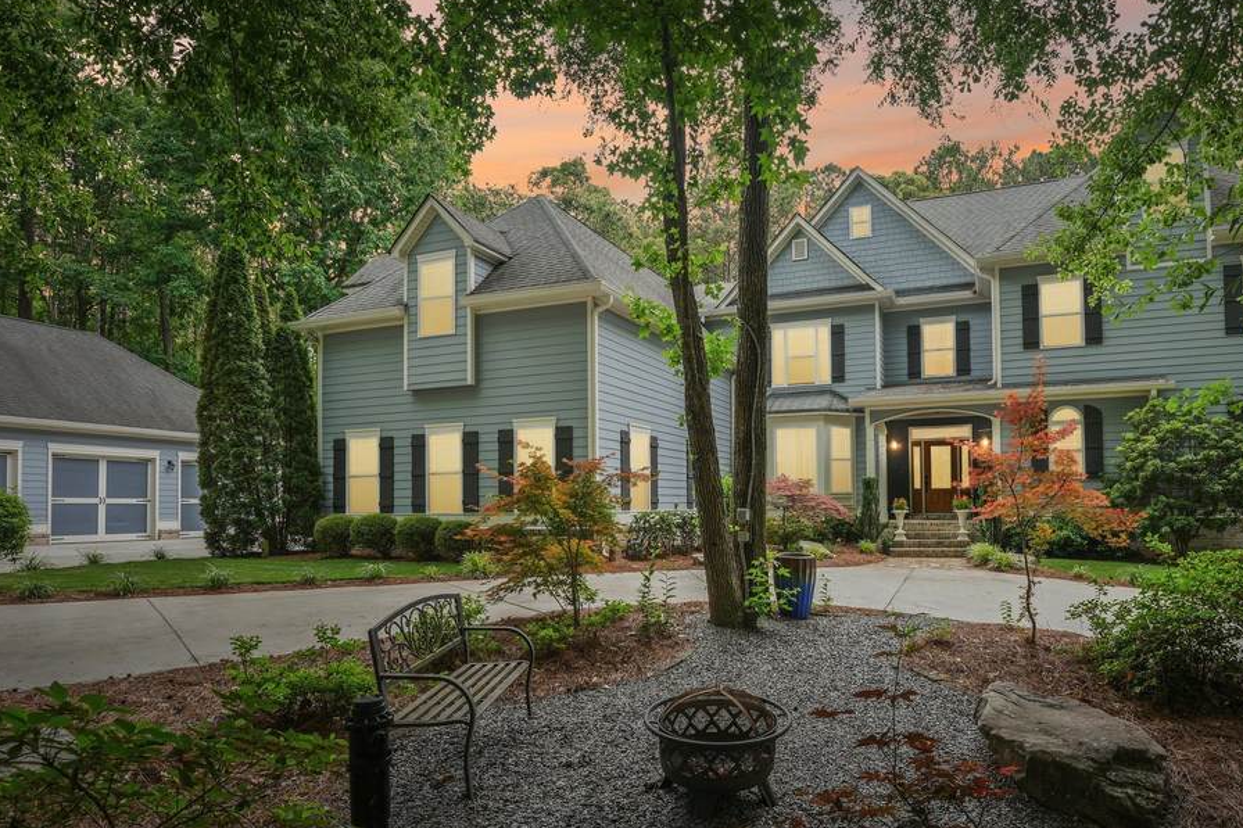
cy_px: 488
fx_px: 690
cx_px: 728
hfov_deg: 83.2
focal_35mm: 20
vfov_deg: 61.5
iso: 100
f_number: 8
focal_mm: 14
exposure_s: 1/30
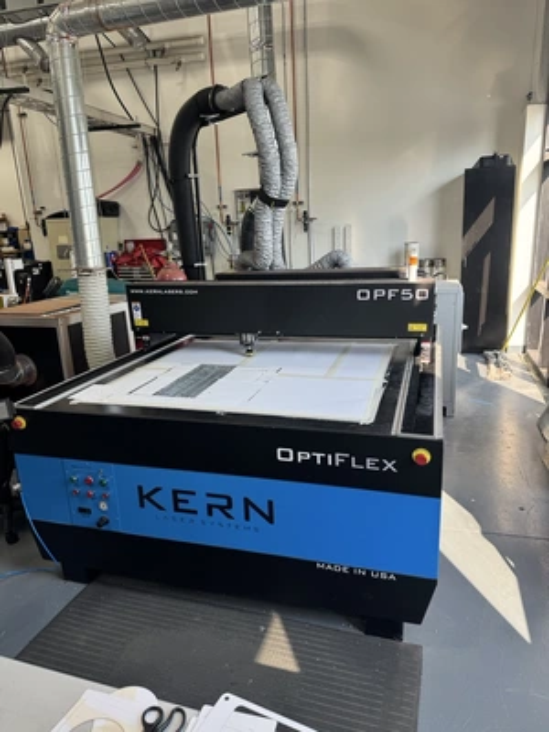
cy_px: 366
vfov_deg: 71.6
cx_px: 274
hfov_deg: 56.8
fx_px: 508
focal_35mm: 24
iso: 80
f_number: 1.78
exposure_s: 1/120
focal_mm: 6.76
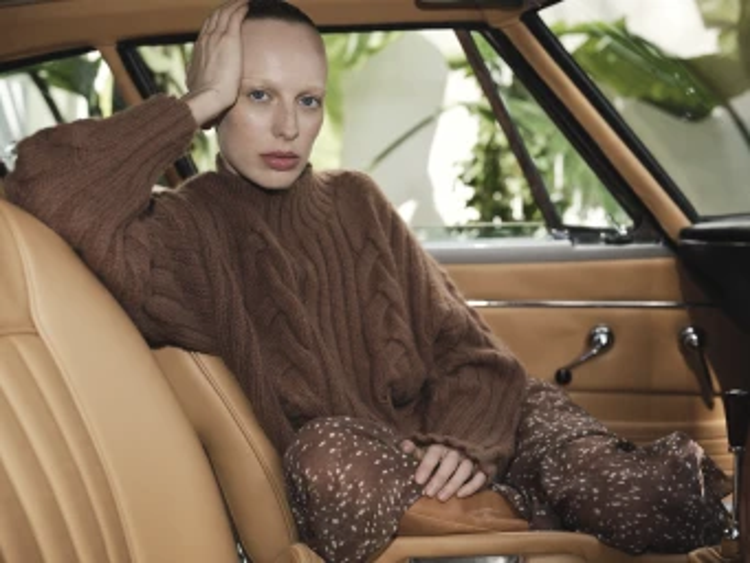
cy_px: 282
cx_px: 375
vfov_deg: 32.9
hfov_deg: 42.9
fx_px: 954
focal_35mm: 44
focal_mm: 55
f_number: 4
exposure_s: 1/800
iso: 800
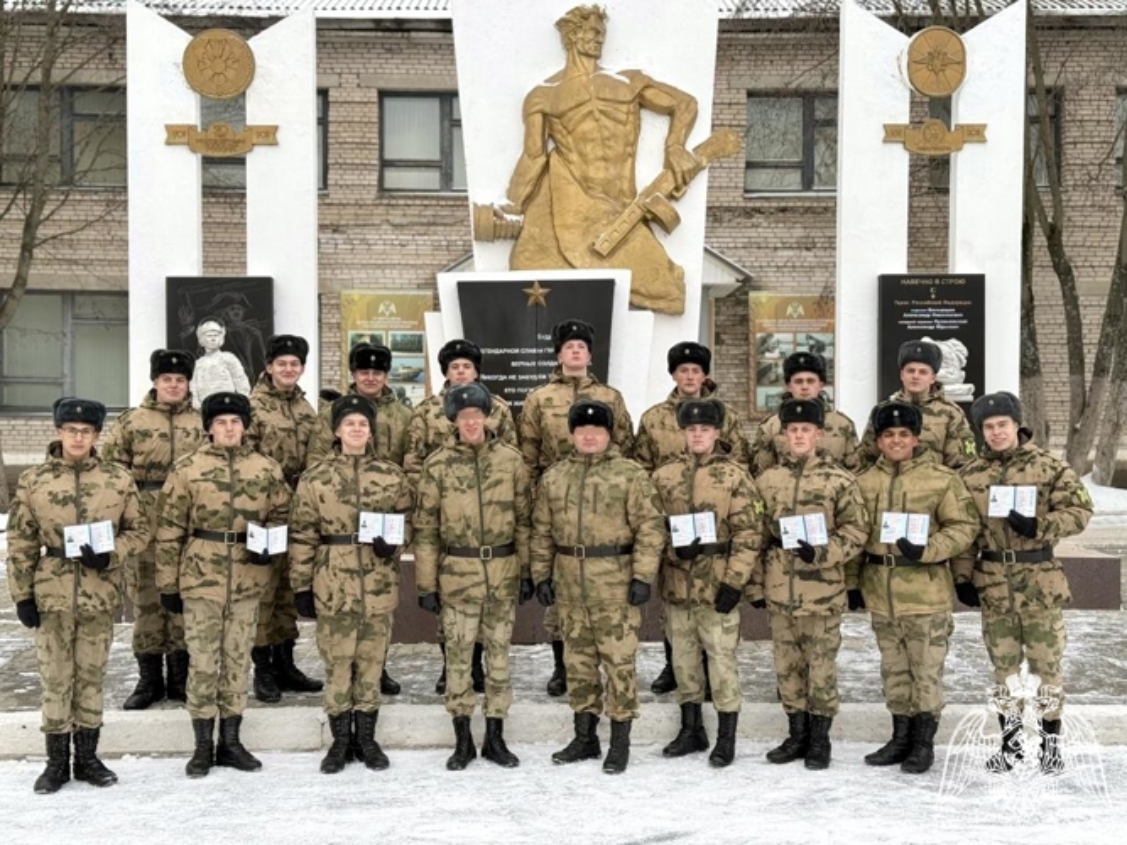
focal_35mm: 48
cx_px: 564
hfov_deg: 39.7
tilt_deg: +0.6
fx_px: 1562
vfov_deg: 30.3
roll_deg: +0.4
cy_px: 422
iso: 100
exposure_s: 1/422
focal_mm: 6.76
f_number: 1.78
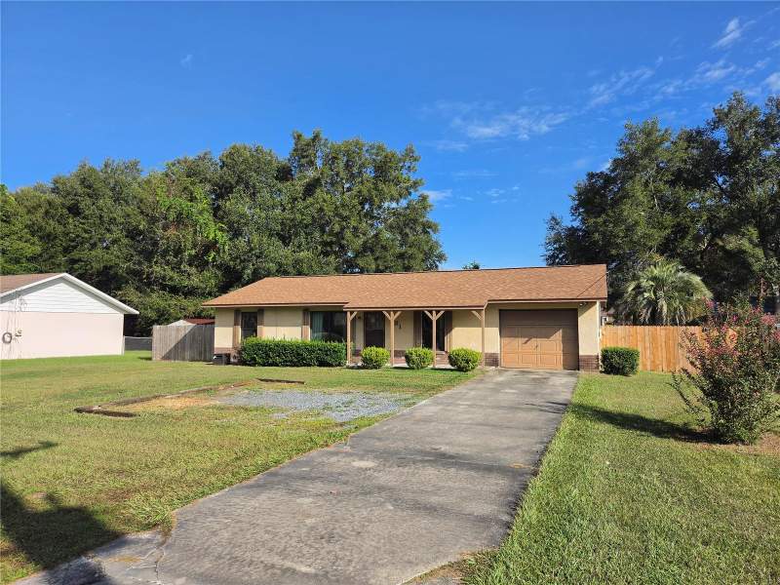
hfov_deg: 73.9
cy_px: 292
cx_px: 390
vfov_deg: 58.9
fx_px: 518
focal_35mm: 23
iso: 80
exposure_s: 1/4554
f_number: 1.8
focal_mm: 5.4
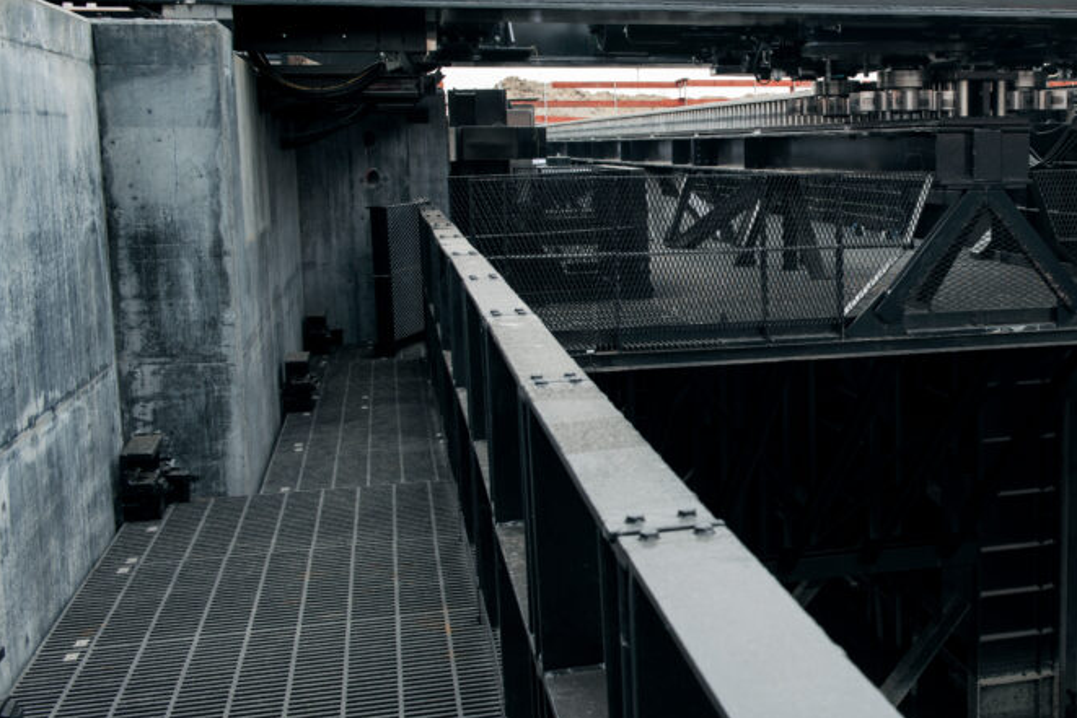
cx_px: 818
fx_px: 1436
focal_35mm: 48
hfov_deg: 39.9
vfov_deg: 28.1
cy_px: 333
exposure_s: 1/13
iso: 64
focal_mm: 31
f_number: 8
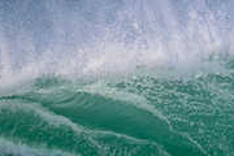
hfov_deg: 0.8
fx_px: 16795
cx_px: 347
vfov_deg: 0.5
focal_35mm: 2584
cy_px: 200
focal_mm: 800
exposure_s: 1/2000
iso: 1800
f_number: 11
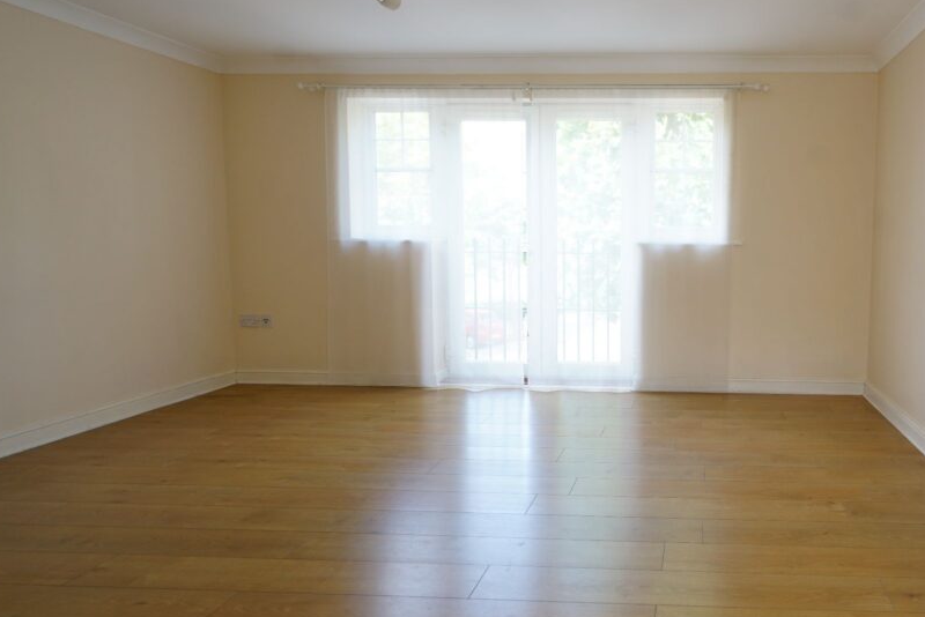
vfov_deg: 53.1
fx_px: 617
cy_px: 291
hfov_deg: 69.5
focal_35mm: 24
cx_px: 678
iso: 500
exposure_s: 1/60
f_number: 5
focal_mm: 16
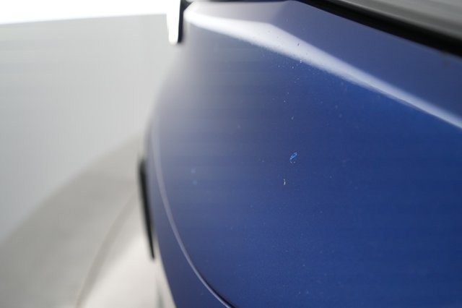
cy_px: 154
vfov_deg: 46.4
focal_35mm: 28
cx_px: 231
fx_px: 359
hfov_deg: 65.5
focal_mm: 28
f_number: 4.5
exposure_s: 1/125
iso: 3200
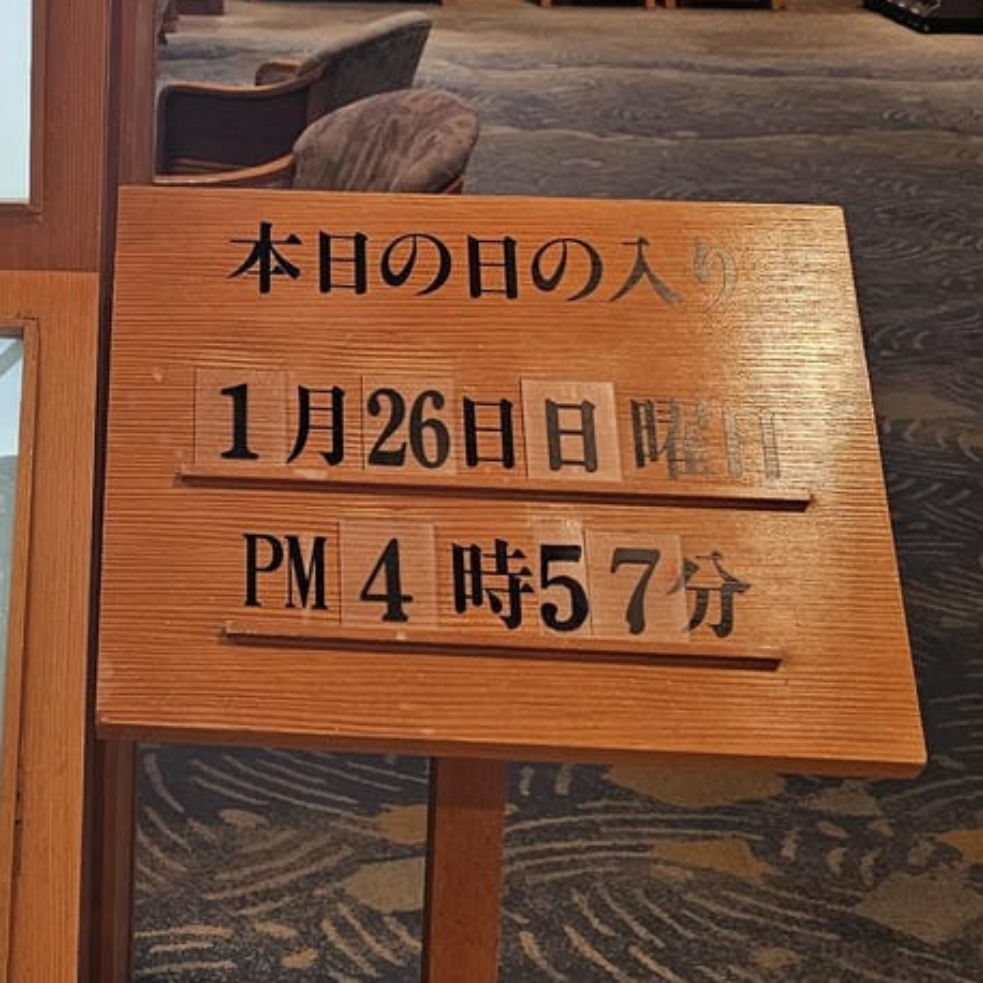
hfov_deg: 23.5
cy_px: 316
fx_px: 2281
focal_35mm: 71
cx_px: 49
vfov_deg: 24.2
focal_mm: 6.3
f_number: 1.7
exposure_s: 1/100
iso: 100
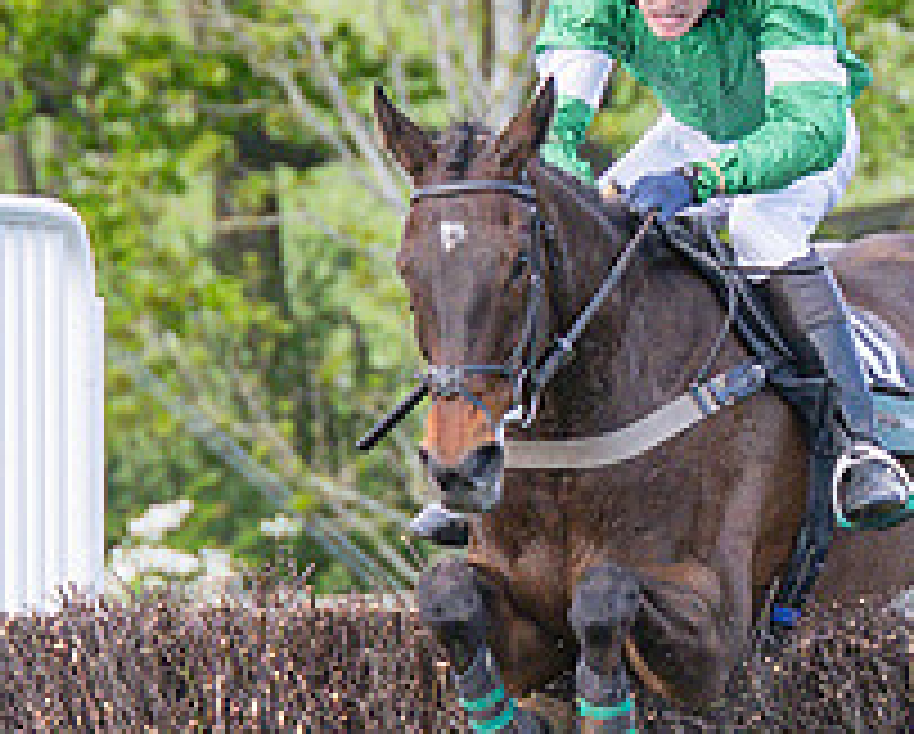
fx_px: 22295
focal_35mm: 823
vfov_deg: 1.9
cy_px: 355
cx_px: 619
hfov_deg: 2.3
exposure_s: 1/2000
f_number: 4
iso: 800
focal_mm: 130
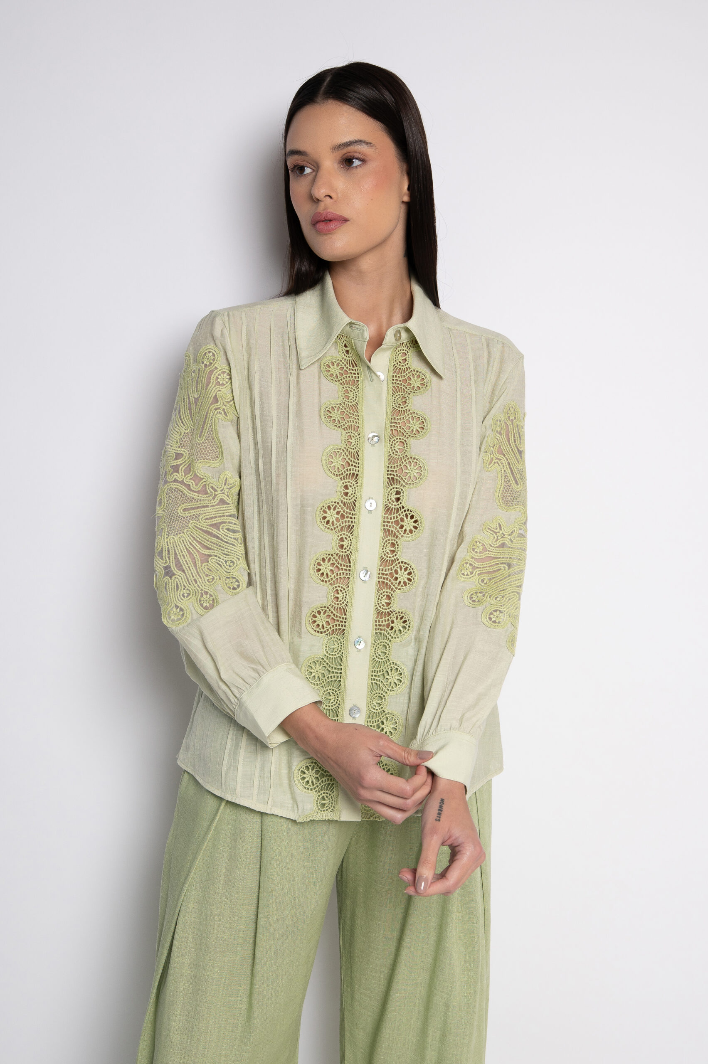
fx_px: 1241
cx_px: 354
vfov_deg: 46.4
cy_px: 532
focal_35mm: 42
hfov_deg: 31.8
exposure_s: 1/125
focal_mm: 42
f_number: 5
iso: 320
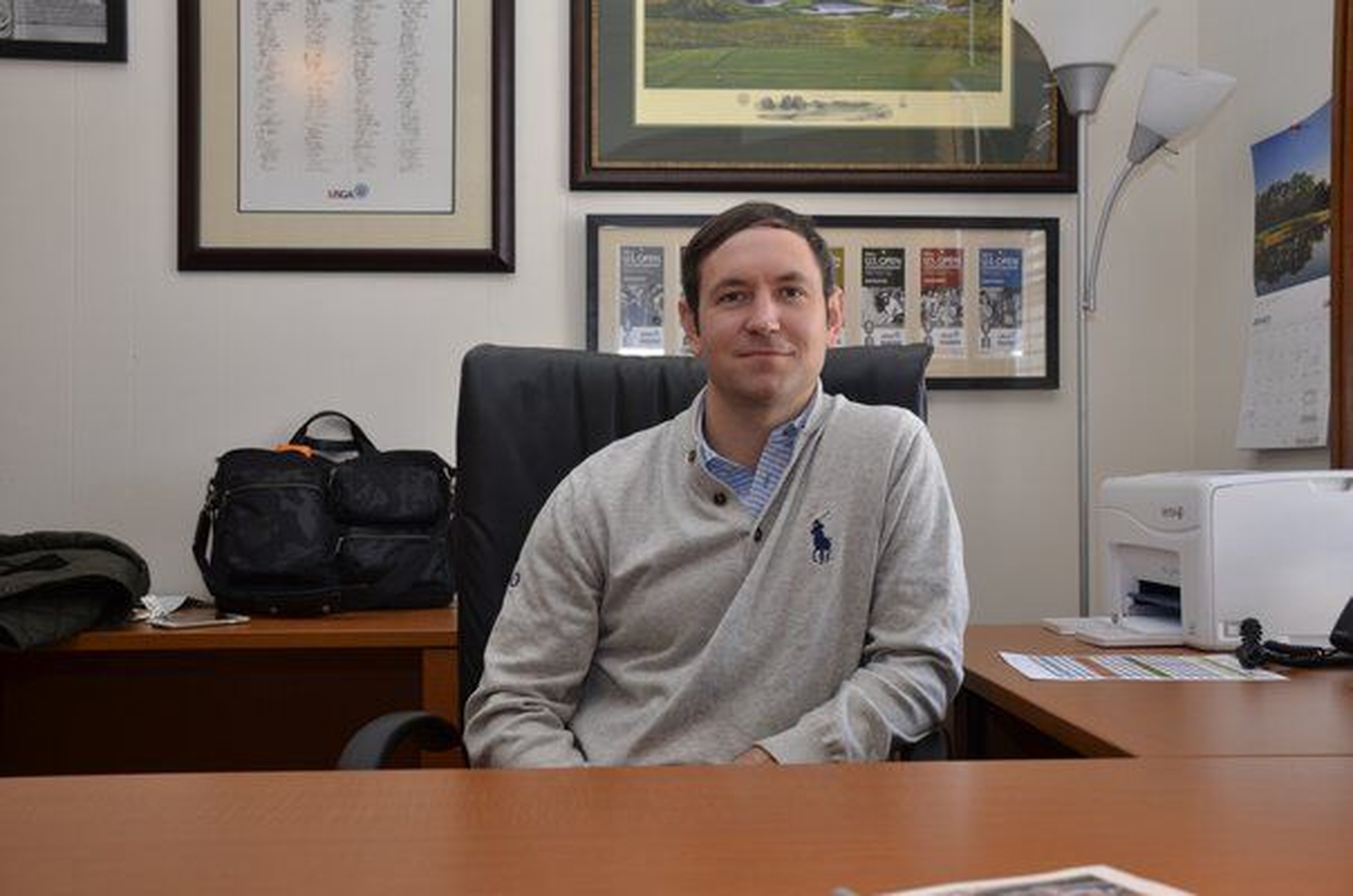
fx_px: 1463
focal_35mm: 39
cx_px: 676
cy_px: 448
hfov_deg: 49.6
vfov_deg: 34.1
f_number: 5.6
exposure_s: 1/60
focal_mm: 26
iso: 400
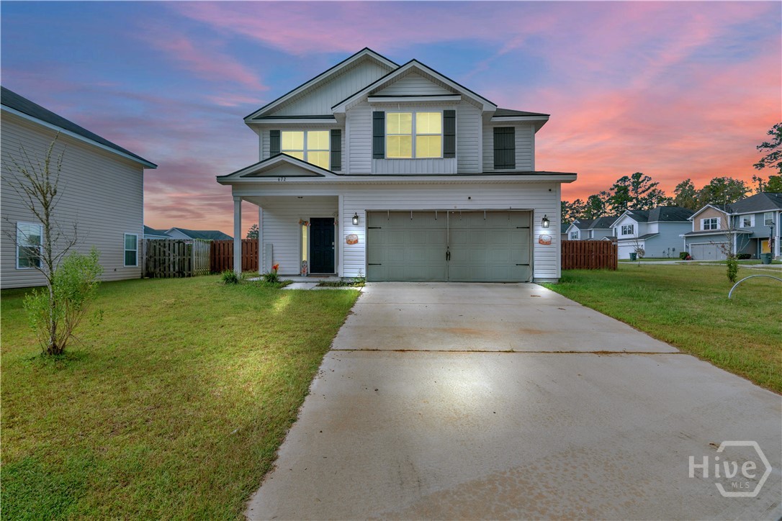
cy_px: 260
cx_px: 391
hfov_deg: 95.0
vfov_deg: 72.1
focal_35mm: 16
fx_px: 358
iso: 250
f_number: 8
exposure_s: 1/320
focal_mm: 11
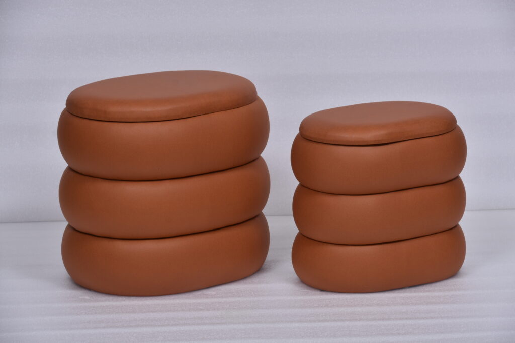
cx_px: 258
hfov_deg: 12.5
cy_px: 172
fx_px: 2361
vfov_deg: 8.3
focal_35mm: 165
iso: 100
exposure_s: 1/160
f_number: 10
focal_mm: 110
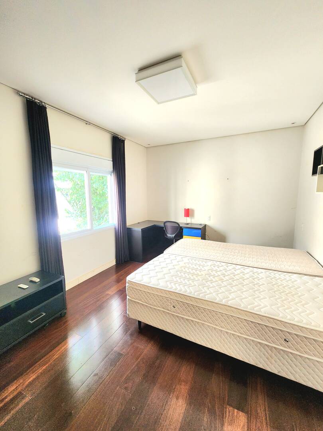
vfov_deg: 106.2
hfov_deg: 89.9
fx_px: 162
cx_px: 162
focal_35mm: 13
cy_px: 216
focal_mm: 2.2
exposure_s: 1/60.2
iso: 100
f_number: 2.2
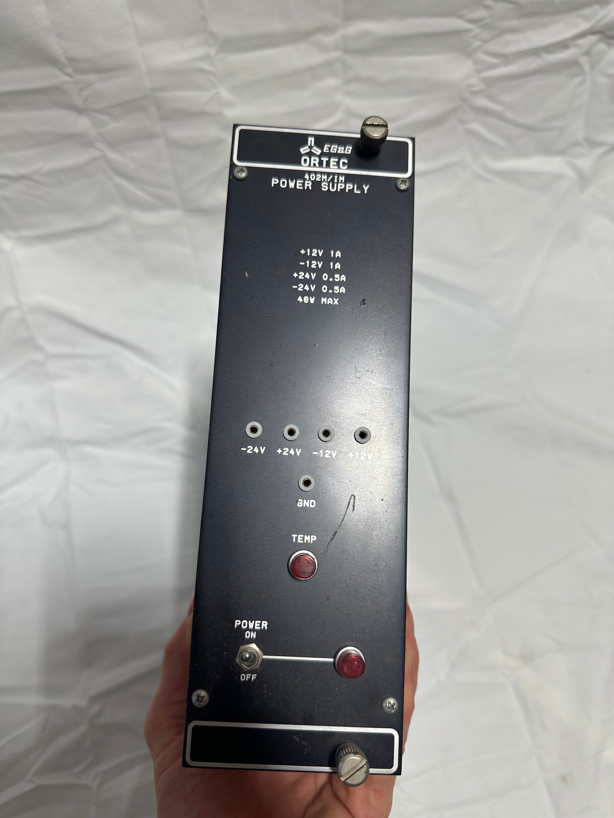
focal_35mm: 24
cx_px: 307
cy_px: 409
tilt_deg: -67.9
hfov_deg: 56.8
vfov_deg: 71.6
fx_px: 568
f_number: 1.78
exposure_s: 1/129
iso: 64
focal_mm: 6.86
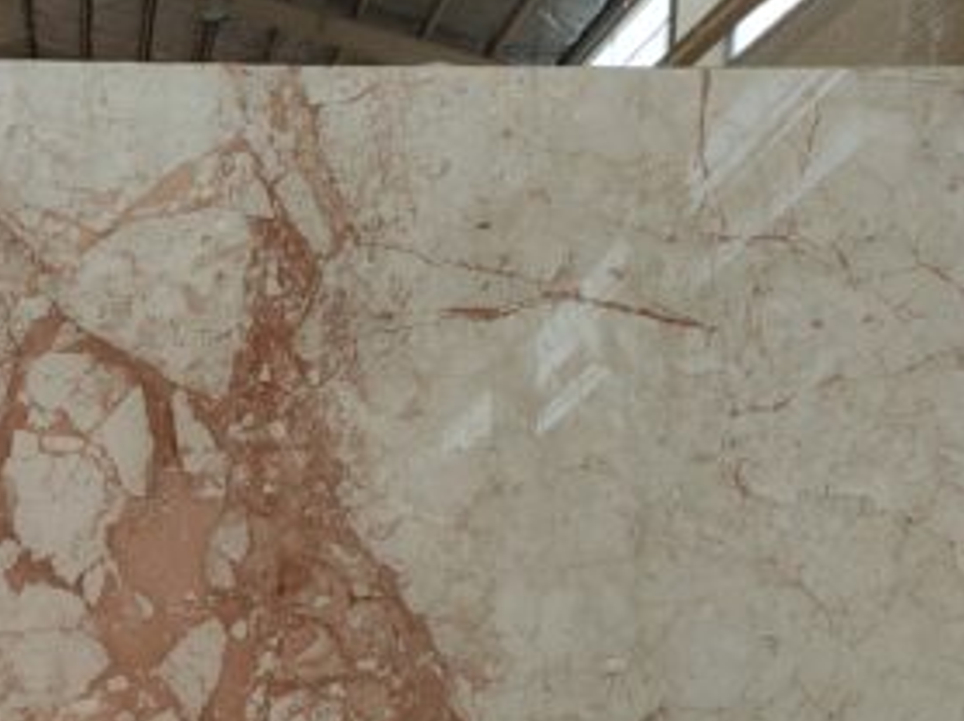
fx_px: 1503
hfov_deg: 33.9
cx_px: 121
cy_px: 711
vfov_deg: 25.7
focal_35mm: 54
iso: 157
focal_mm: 5.43
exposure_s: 1/120
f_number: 1.89
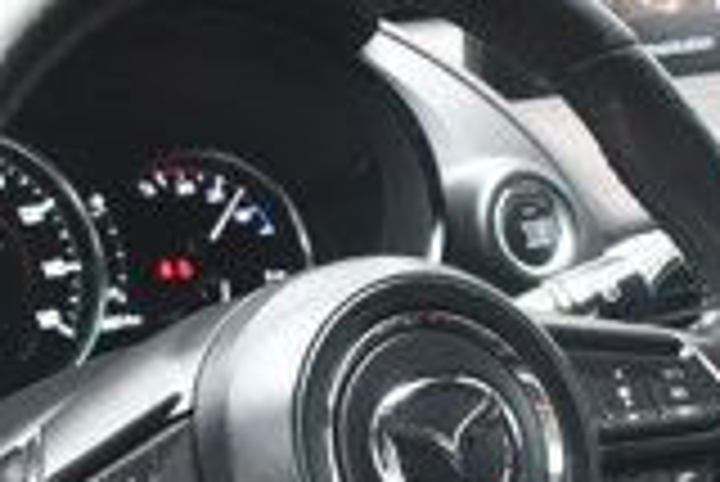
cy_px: 637
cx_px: 346
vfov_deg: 11.1
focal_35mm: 120
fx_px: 2402
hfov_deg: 17.0
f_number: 3.8
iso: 1250
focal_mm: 20
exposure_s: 1/125
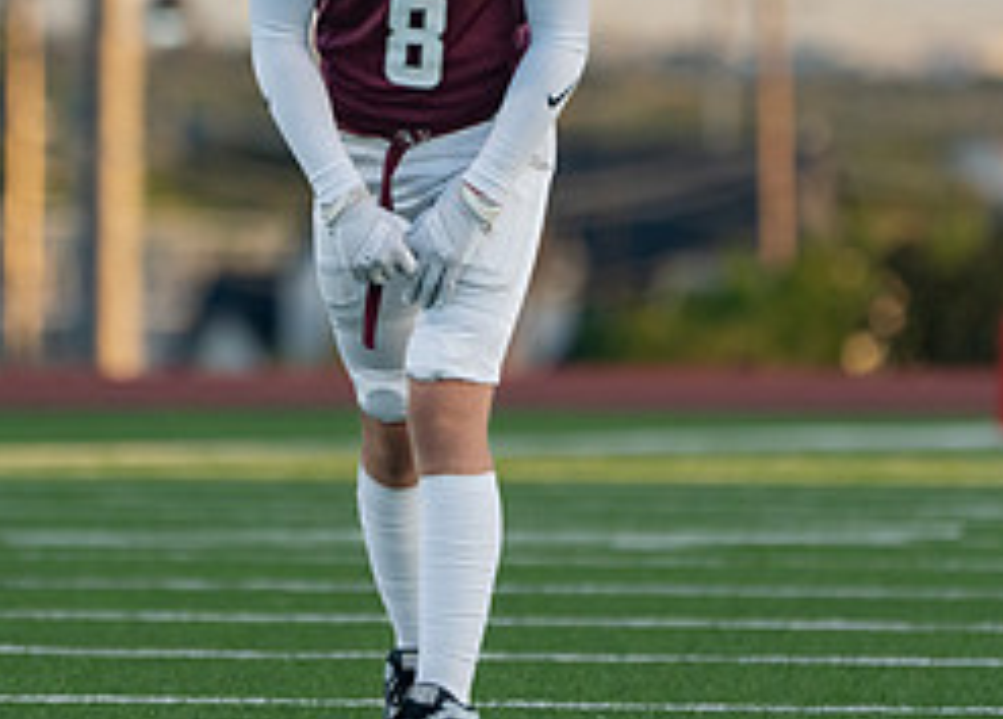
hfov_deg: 2.0
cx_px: 357
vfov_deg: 1.4
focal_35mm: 1008
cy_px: 146
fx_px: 28745
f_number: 5.6
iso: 1600
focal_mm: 400
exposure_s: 1/1000
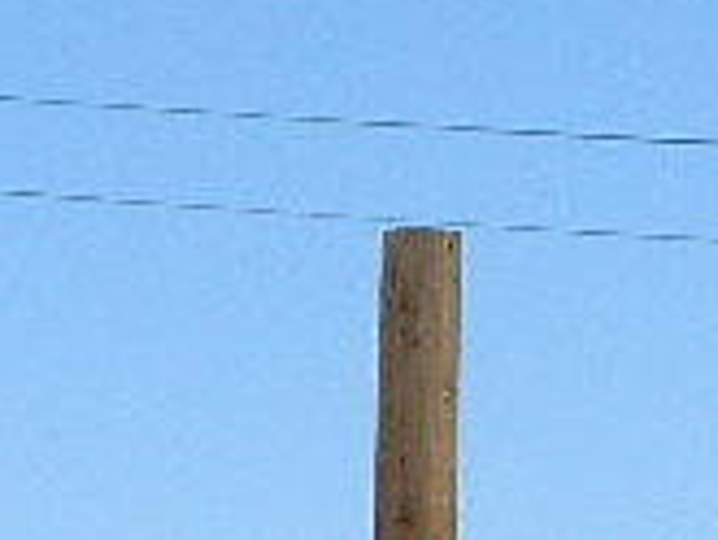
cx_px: 966
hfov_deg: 6.7
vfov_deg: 5.1
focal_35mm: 292
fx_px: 6061
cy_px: 631
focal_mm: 8.4
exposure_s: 1/200
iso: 110
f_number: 10.2
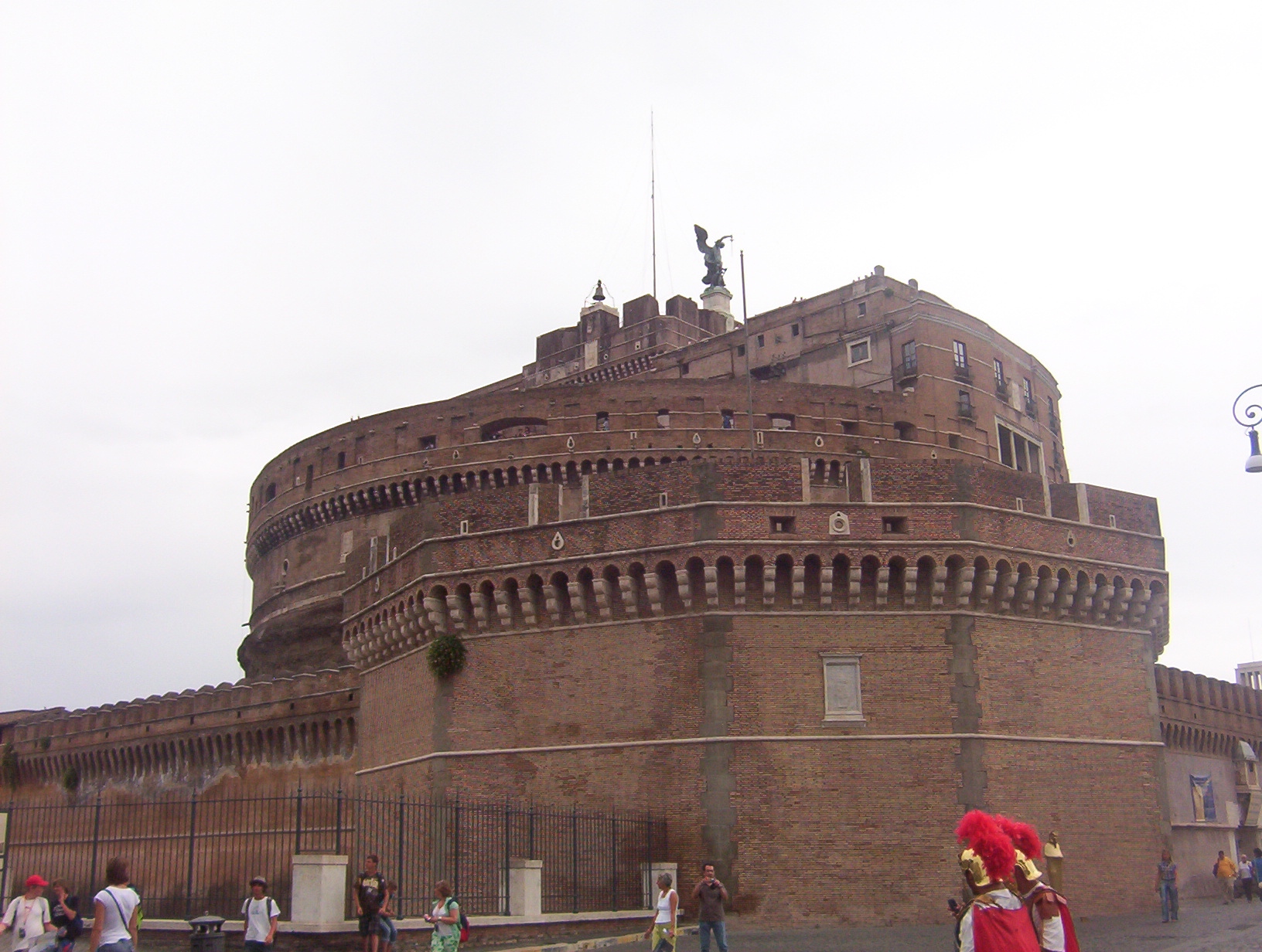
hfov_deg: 51.2
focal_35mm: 36
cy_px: 476
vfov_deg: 39.8
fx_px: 1316
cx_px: 631
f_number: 5.24
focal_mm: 5.54
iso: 100
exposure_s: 1/395
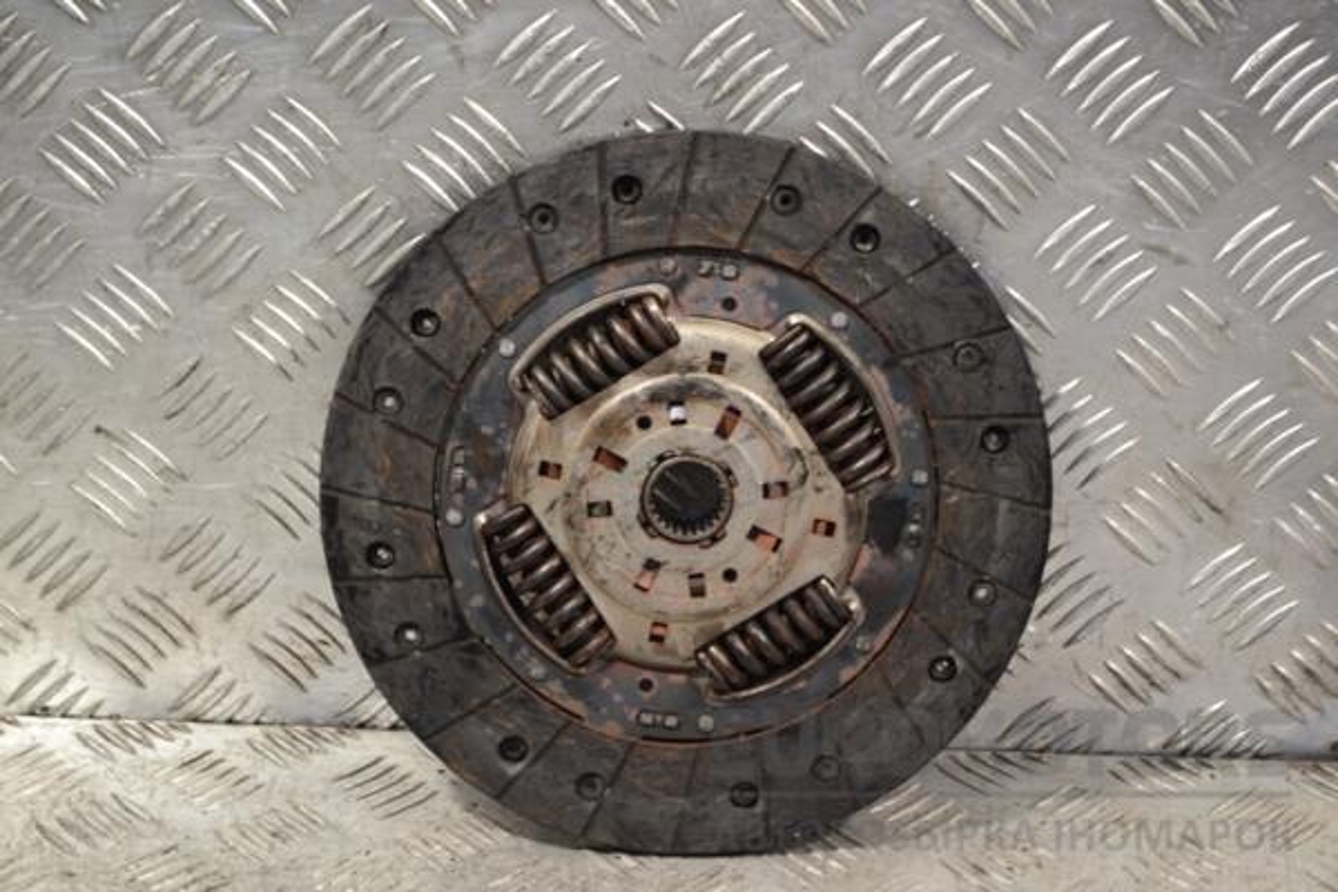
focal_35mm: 78
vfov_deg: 17.5
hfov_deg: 26.0
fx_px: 2899
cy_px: 446
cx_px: 669
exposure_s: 1/30
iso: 400
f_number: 5.6
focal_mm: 52
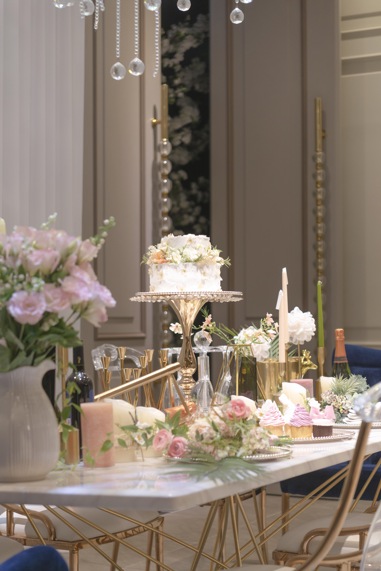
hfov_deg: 19.5
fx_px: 1110
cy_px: 286
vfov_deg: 28.8
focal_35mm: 70
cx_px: 190
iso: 800
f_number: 2.8
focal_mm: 70
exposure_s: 1/125
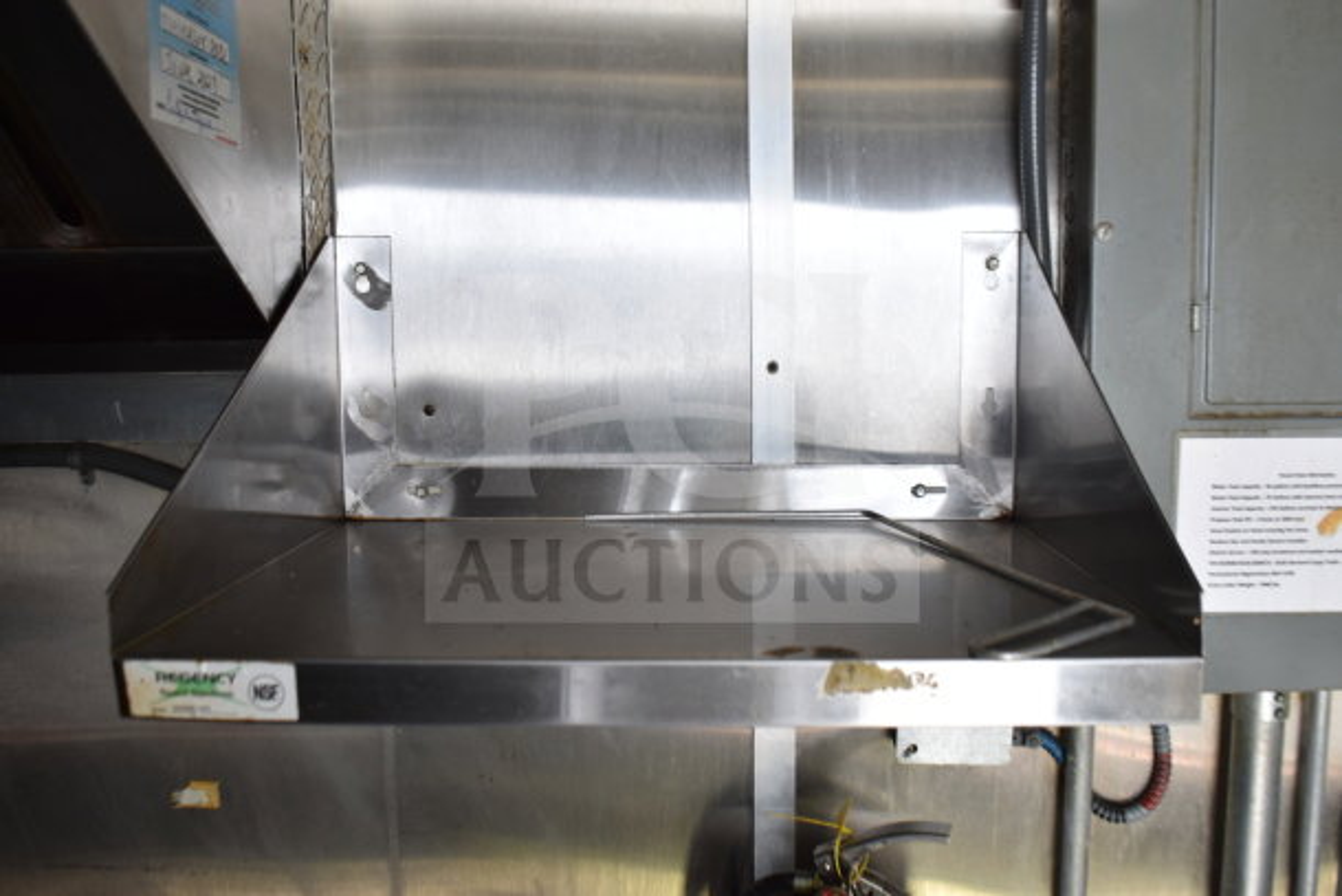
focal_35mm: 34
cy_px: 448
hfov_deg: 55.1
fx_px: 1286
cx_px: 671
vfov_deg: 38.4
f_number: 3.8
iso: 450
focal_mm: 23
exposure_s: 1/40
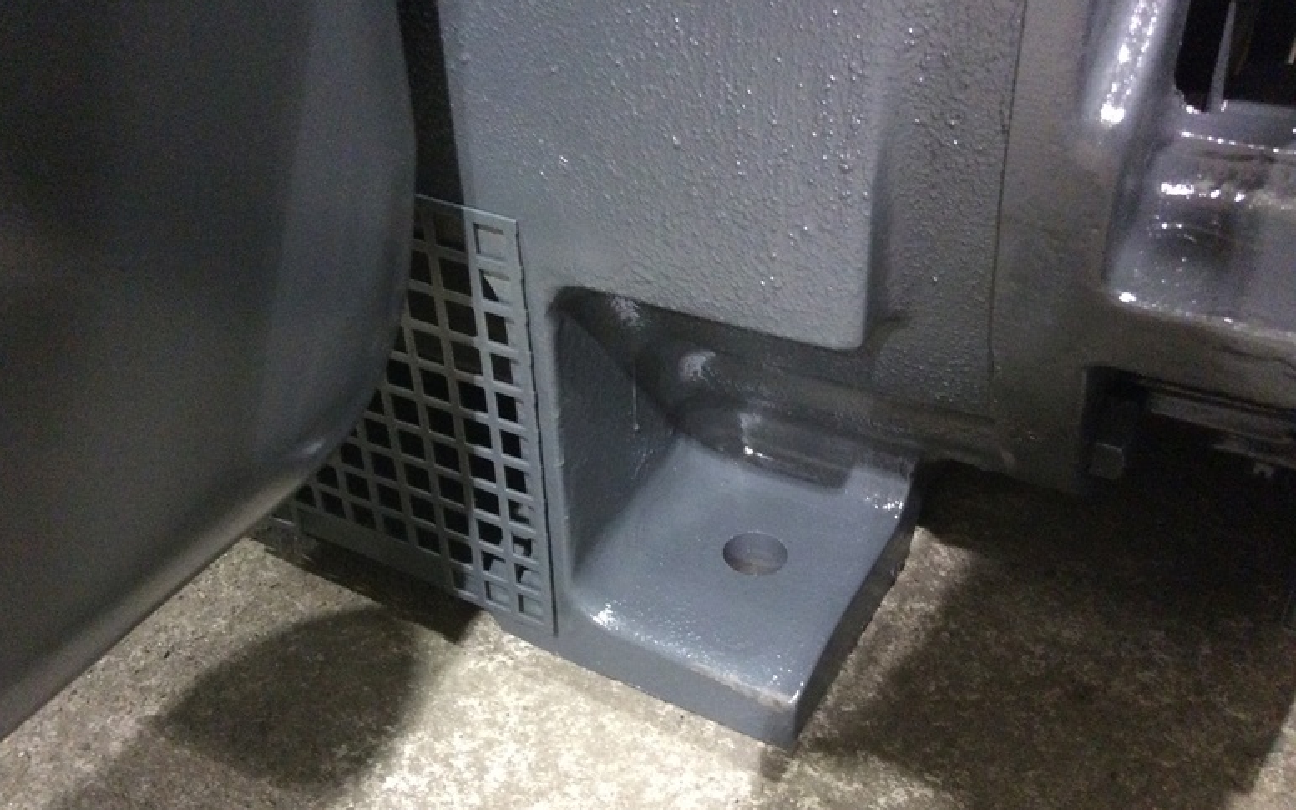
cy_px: 479
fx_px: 1272
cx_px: 630
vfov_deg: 35.2
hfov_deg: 54.0
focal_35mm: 36
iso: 320
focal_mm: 3.3
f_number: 2.4
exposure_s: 1/20
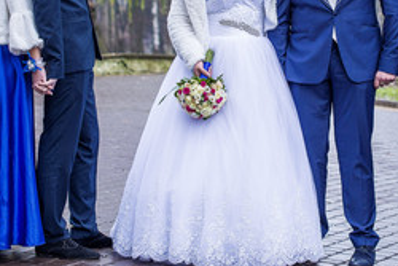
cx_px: 263
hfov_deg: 17.3
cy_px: 33
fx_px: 1305
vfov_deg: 11.6
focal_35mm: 118
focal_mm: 50
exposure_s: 1/125
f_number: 2.8
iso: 500
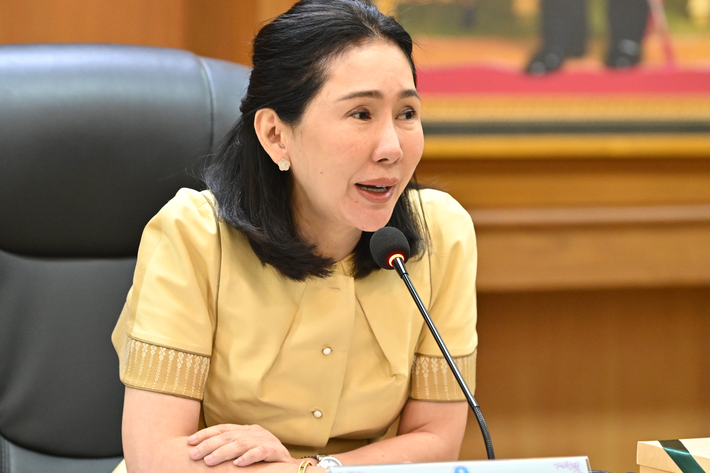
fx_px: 6310
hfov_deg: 6.4
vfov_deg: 4.3
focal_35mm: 320
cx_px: 412
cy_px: 255
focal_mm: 165
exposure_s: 1/200
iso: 1600
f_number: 2.8
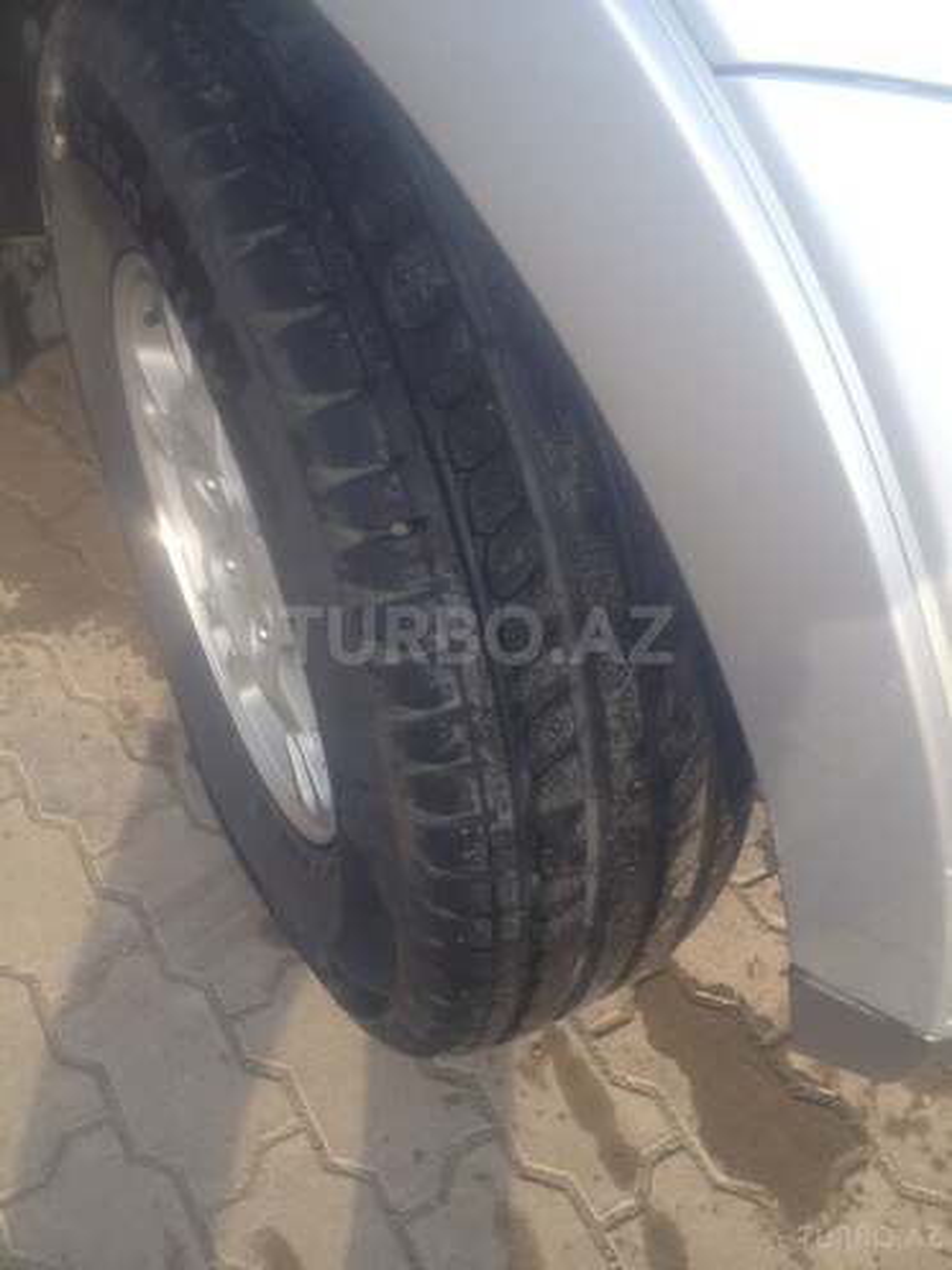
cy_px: 635
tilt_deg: -47.8
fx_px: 1283
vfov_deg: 52.6
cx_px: 476
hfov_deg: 40.7
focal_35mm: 35
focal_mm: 4.28
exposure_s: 1/456
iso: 50
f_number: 2.4
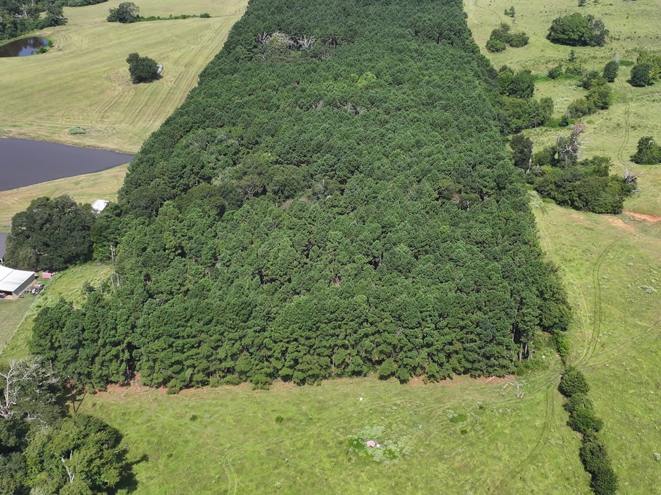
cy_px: 247
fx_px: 878
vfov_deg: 31.5
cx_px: 330
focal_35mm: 46
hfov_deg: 41.3
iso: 100
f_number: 2.8
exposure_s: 1/1600
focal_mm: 12.29
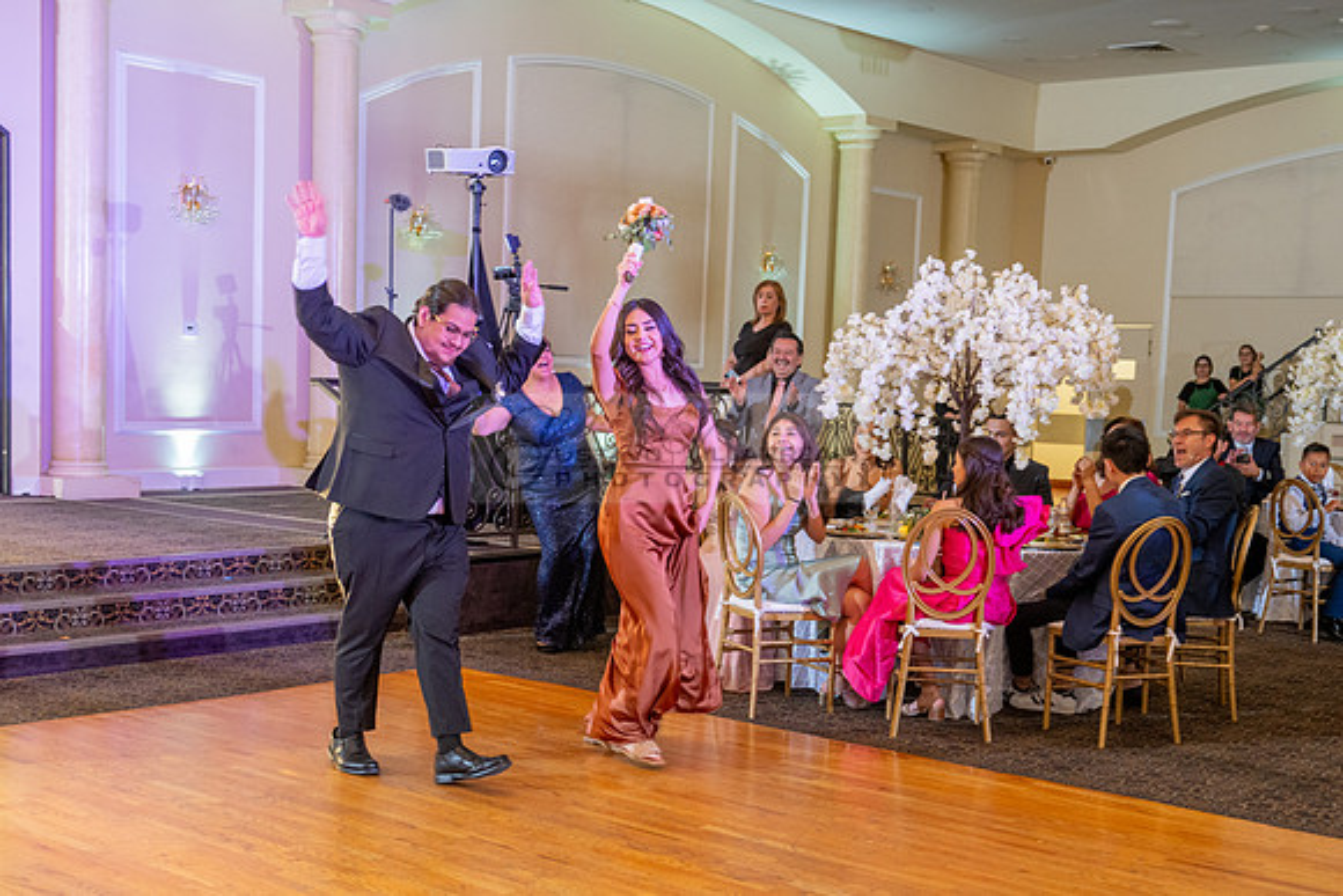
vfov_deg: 28.2
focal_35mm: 48
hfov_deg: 41.3
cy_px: 562
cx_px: 613
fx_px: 1780
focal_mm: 38
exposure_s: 1/80
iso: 800
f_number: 4
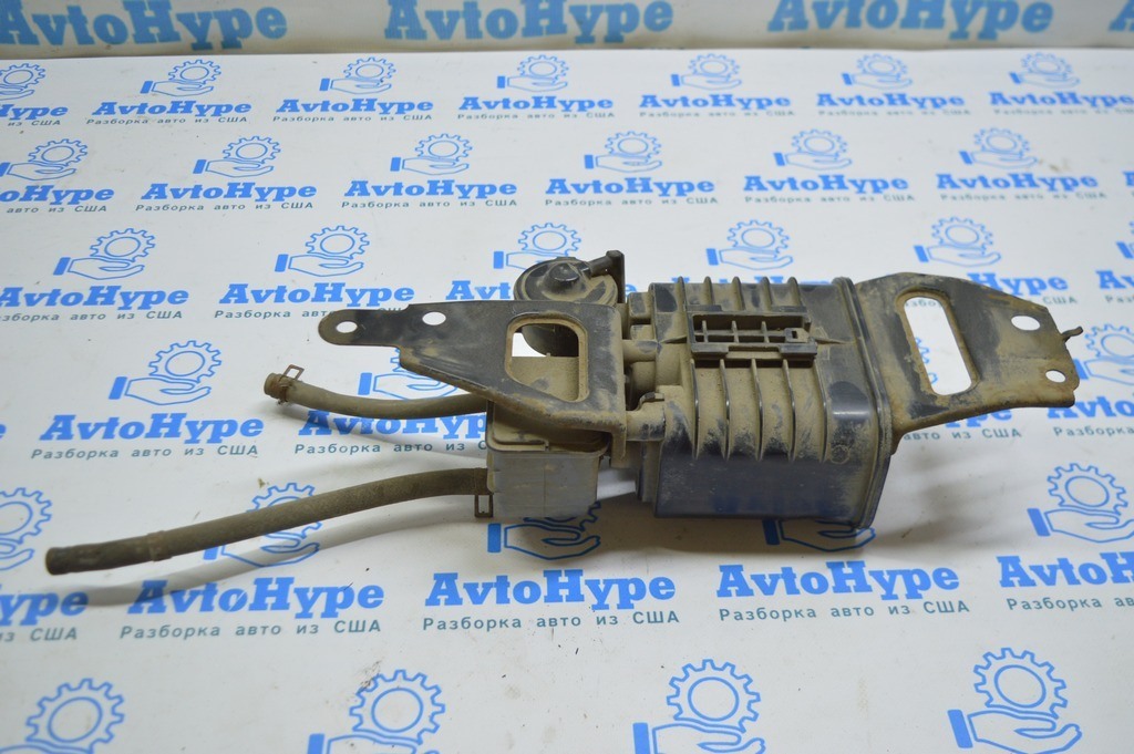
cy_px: 377
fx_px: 1133
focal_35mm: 36
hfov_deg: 53.2
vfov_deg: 36.8
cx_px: 567
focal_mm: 24
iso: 400
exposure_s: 1/60
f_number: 4
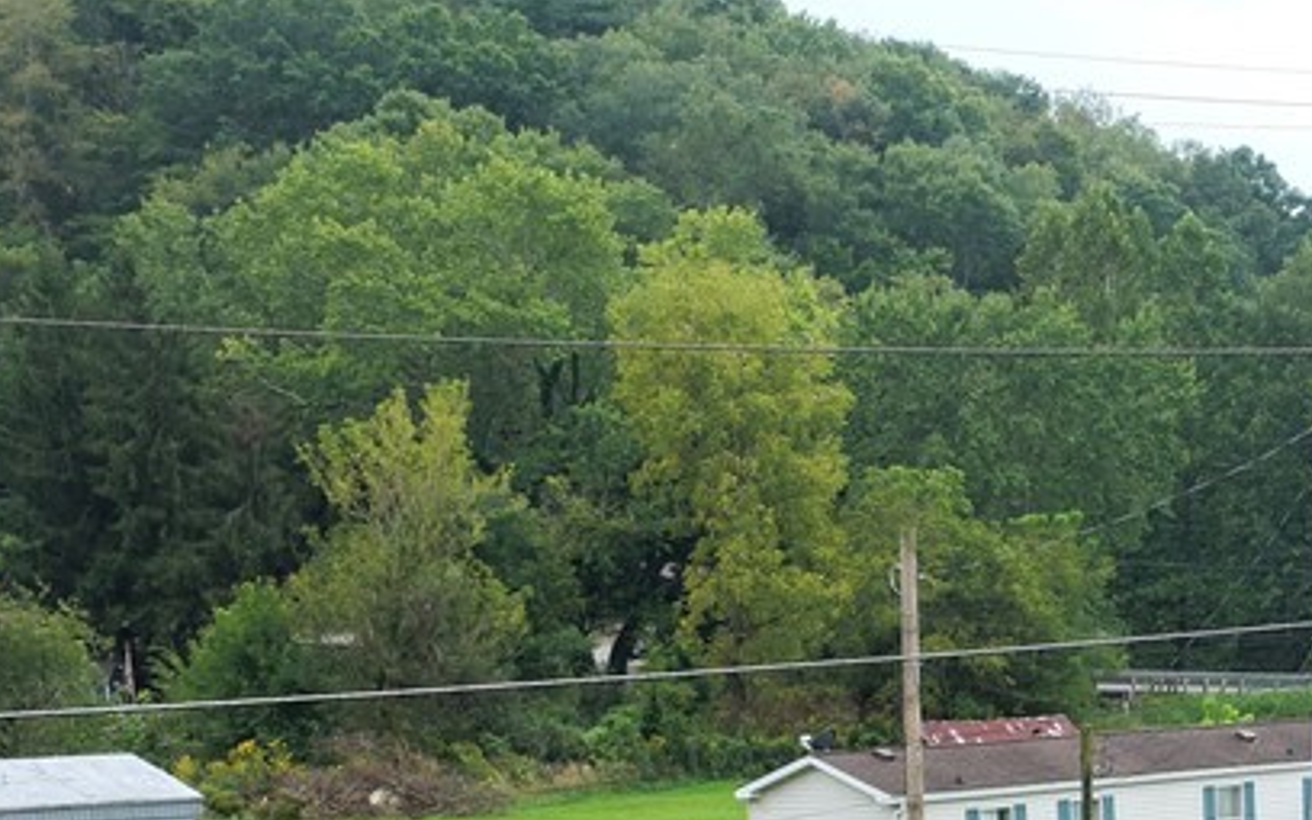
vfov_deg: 16.1
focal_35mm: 76
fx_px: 2717
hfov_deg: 24.9
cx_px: 1499
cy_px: 1132
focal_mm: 14.45
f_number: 2.8
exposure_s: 1/500
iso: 400
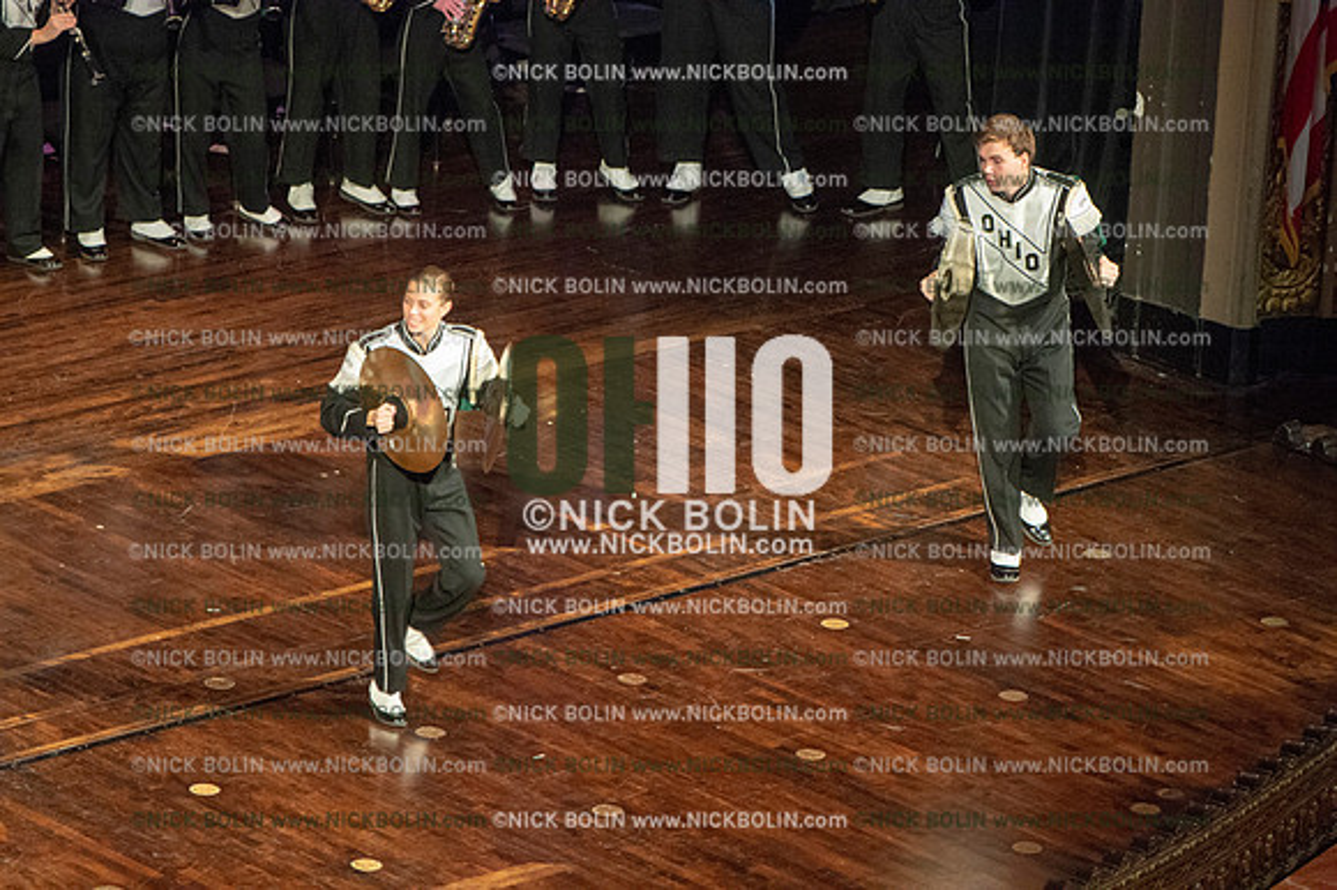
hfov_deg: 9.8
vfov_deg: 6.5
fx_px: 7794
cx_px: 668
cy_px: 445
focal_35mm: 210
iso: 8000
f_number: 5.6
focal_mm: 210
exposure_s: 1/200
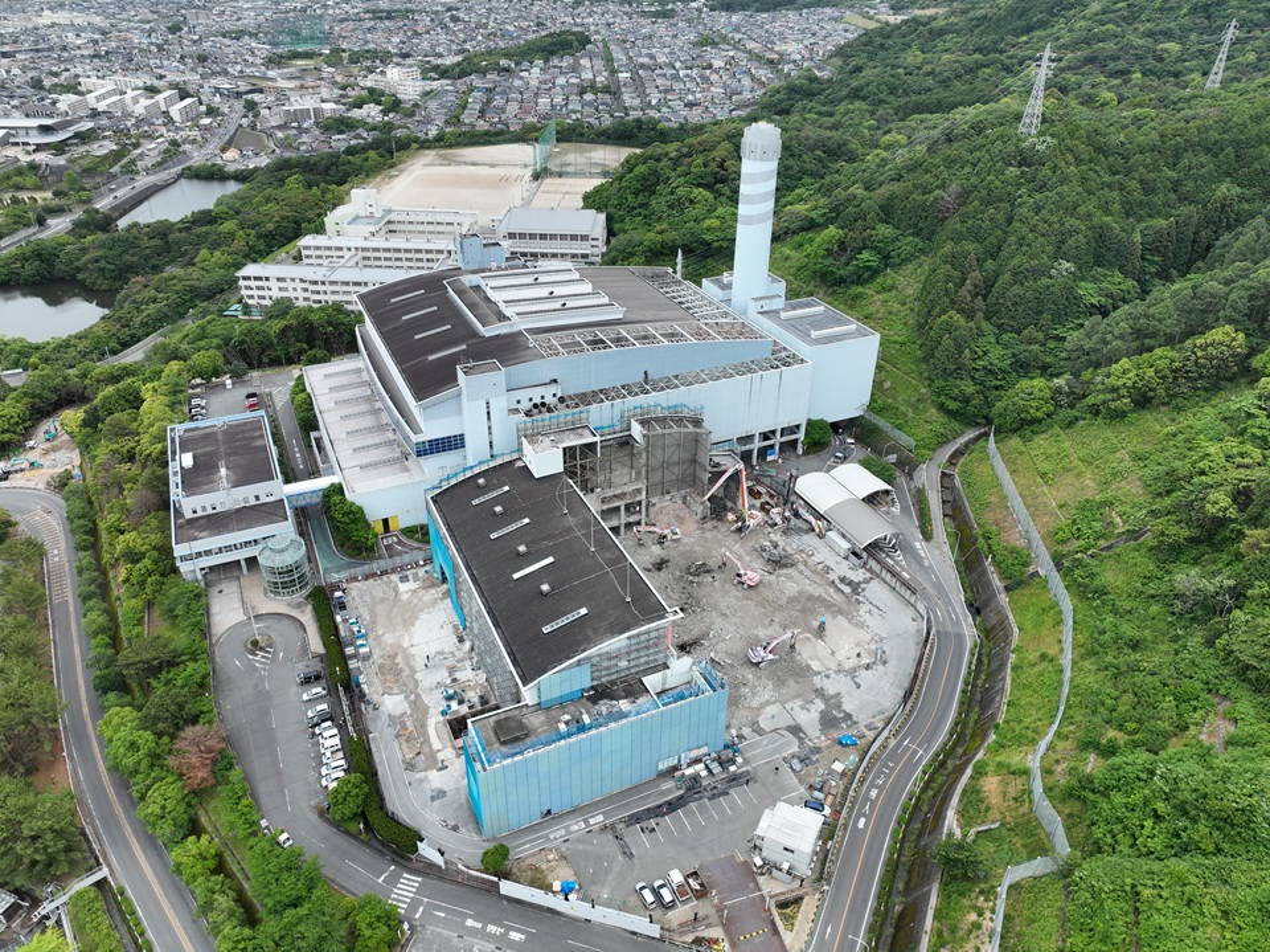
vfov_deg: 56.8
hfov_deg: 71.6
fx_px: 880
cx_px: 635
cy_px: 476
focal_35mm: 24
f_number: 2.8
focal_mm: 12.29
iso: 130
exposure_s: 1/1000
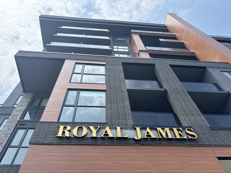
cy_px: 86
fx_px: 174
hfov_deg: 67.3
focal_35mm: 26
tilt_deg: +56.2
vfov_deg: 53.1
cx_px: 116
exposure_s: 1/2985
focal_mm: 5.96
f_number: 1.6
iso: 64
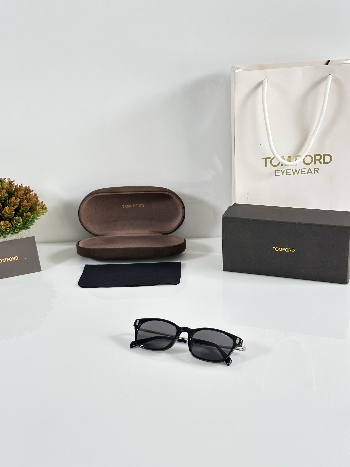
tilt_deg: -21.4
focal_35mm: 48
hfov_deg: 30.3
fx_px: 647
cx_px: 175
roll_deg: +1.9
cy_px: 234
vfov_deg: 39.7
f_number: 1.78
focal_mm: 6.86
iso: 80
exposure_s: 1/121
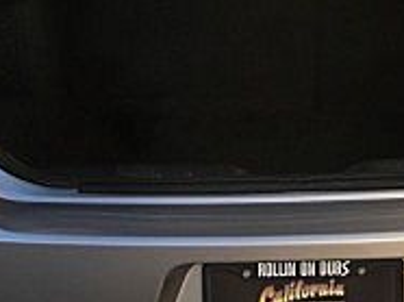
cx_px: 293
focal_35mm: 124
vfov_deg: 11.8
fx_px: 1445
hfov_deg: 15.9
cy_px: 33
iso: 50
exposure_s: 1/160
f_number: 2.8
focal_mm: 6.3
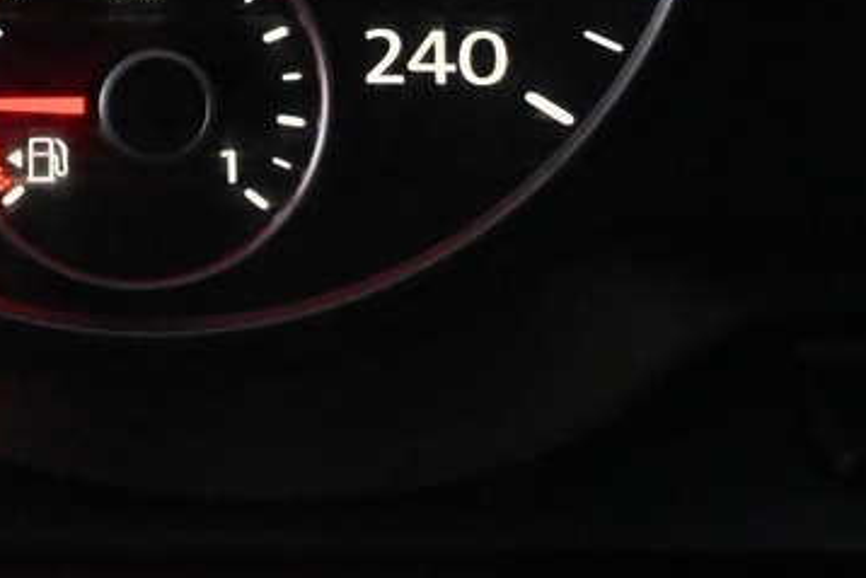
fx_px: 4572
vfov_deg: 7.1
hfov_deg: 10.0
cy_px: -297
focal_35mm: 190
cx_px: -893
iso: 6400
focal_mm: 28
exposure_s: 1/50
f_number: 4.5
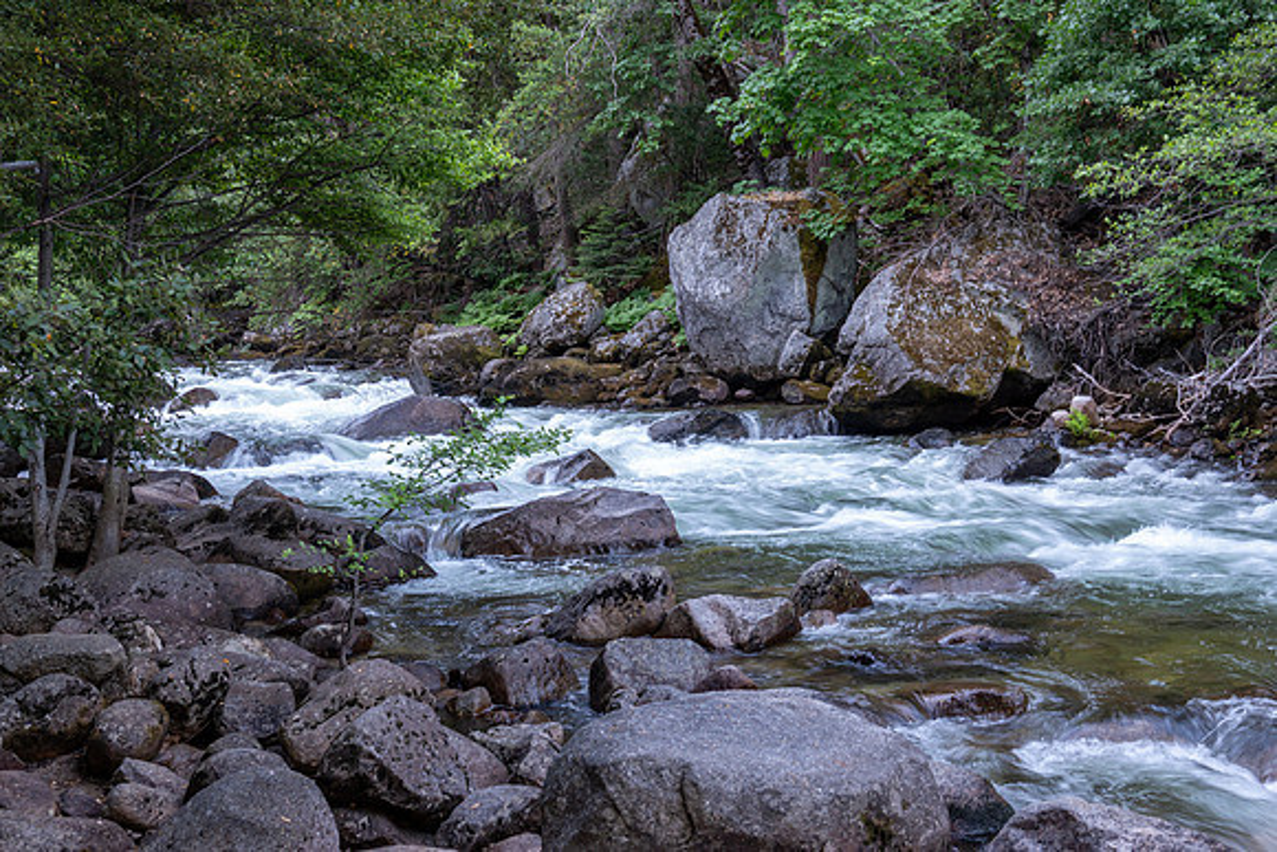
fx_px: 1561
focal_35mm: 44
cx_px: 638
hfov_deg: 44.5
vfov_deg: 30.5
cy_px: 426
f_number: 5
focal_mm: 16.31
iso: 100
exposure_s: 1/13
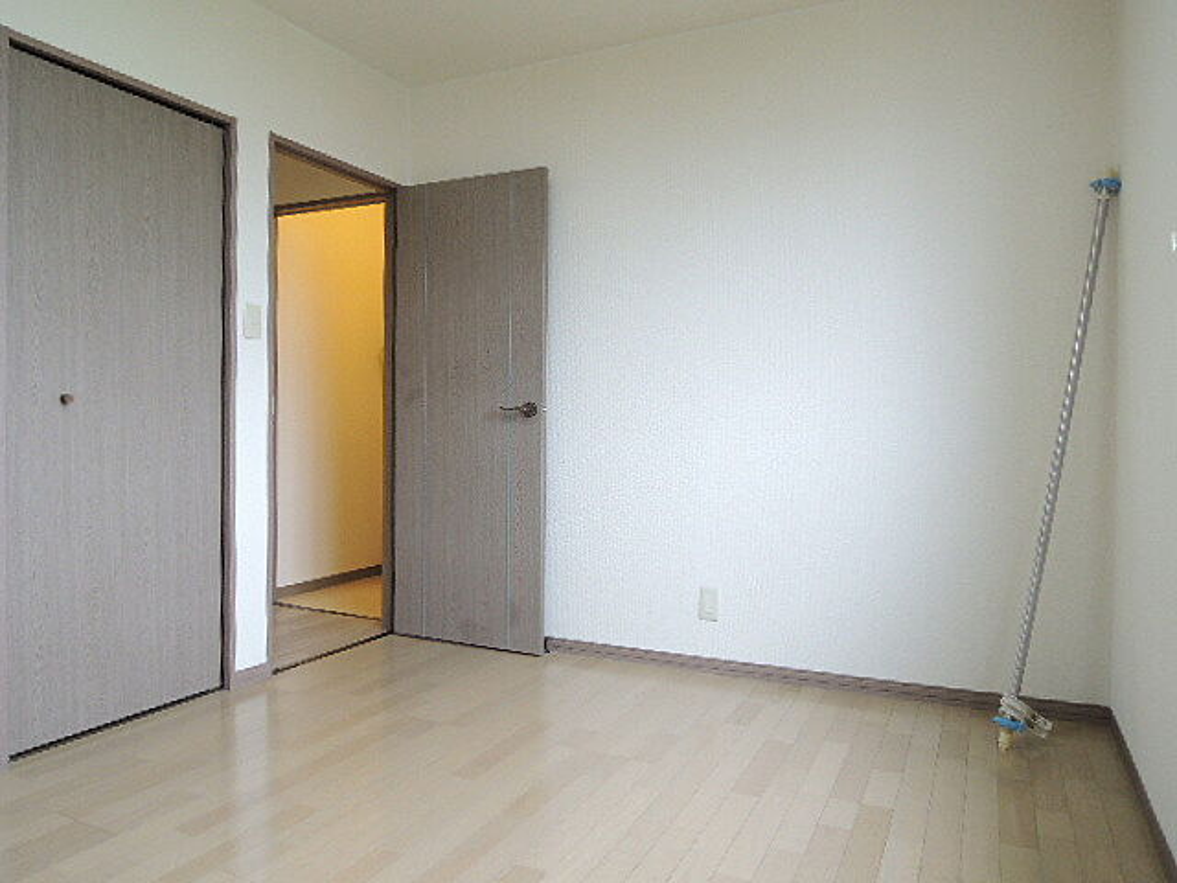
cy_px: 442
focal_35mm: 24
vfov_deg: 56.8
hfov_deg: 71.6
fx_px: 816
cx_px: 588
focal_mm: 4.3
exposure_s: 1/30
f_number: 2.8
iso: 280
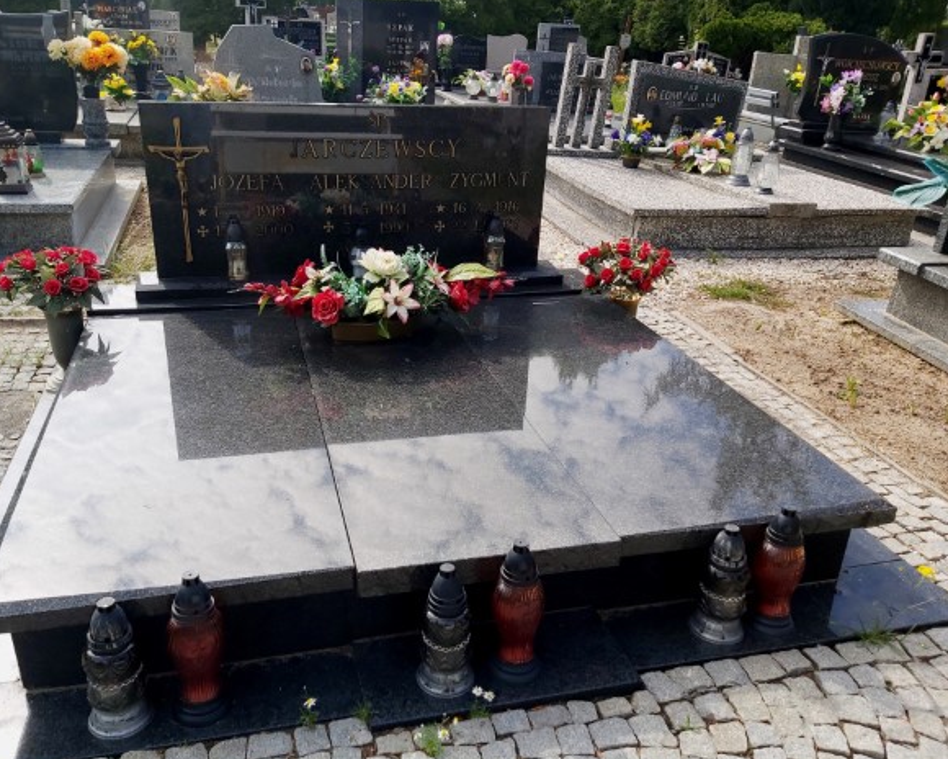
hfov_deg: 62.1
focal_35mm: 28
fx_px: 786
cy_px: 384
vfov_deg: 51.5
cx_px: 428
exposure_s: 1/1168
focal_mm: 3.92
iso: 64
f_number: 1.7
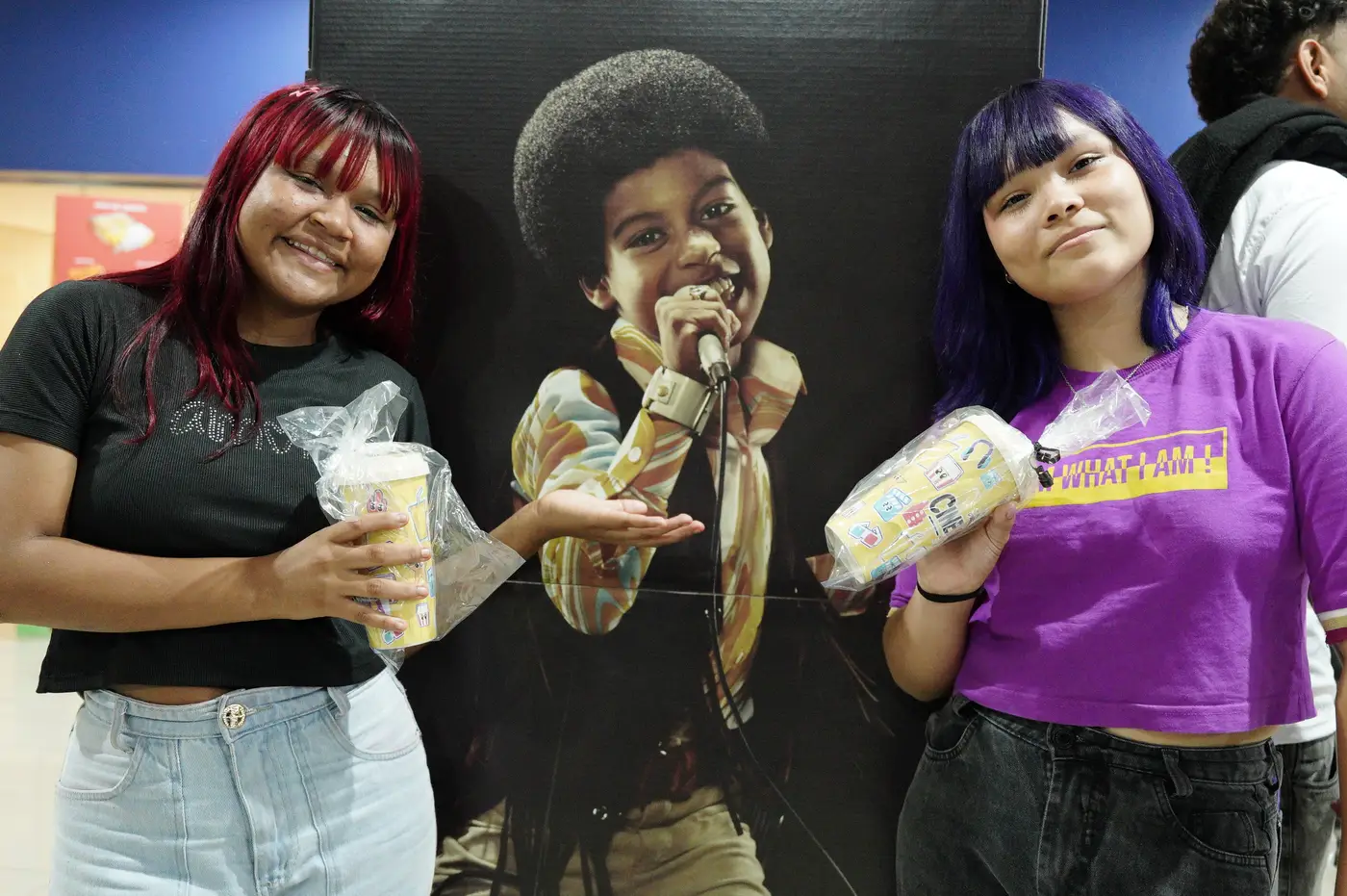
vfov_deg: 36.8
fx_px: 1346
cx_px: 674
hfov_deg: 53.2
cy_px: 448
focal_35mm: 36
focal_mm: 24
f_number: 2.8
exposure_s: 1/80
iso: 5000
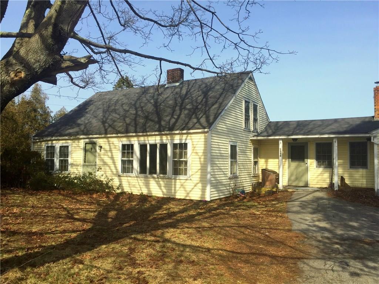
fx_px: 318
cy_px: 142
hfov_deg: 61.7
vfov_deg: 48.2
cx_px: 190
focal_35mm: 29
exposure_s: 1/2083
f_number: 2.2
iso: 32
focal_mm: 4.15
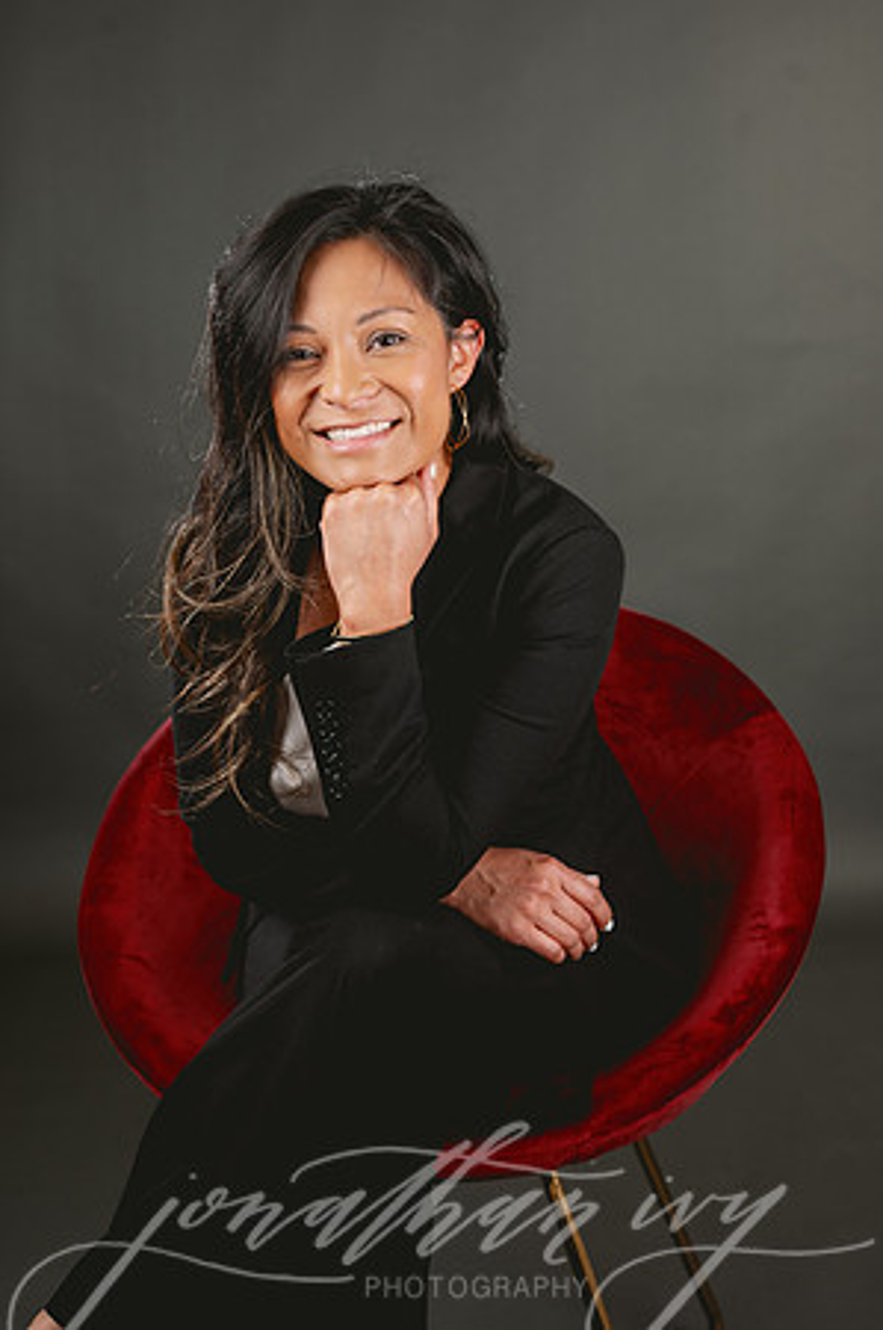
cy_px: 665
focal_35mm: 50
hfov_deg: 26.9
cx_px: 442
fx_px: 1844
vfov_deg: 39.6
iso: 100
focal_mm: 50
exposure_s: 1/200
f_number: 5
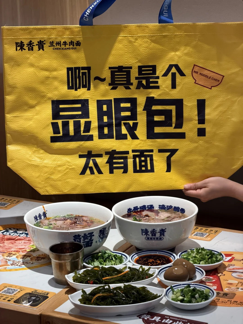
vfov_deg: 19.6
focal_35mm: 100
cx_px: 122
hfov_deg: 14.8
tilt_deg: -16.3
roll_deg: +0.8
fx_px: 936
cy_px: 162
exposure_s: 1/100
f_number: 2.8
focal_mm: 16.89
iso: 125
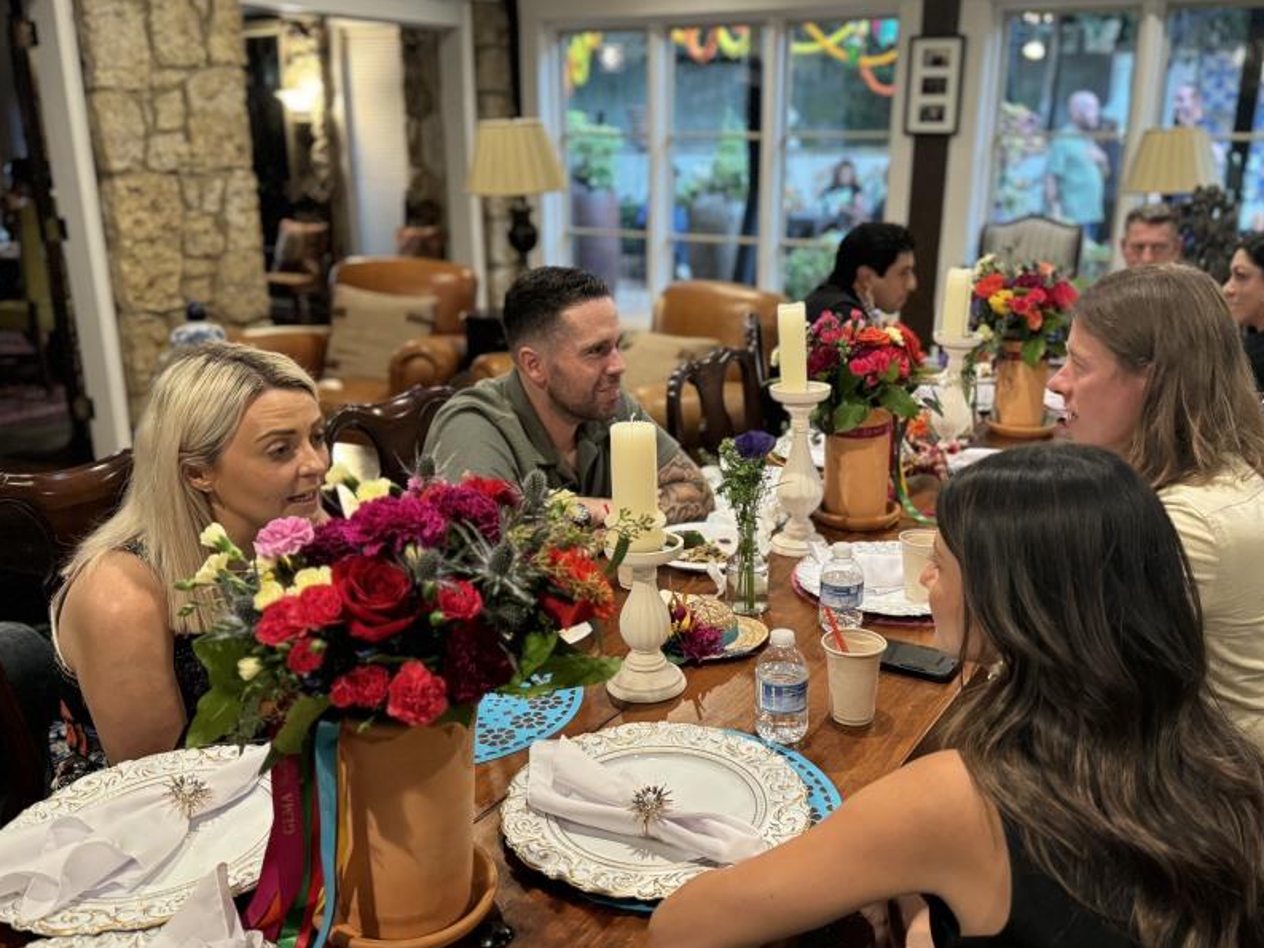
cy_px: 480
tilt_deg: -18.0
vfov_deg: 45.5
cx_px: 709
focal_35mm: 31
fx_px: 1132
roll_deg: -0.6
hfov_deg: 58.2
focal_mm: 6.76
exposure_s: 1/60
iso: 400
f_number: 1.78
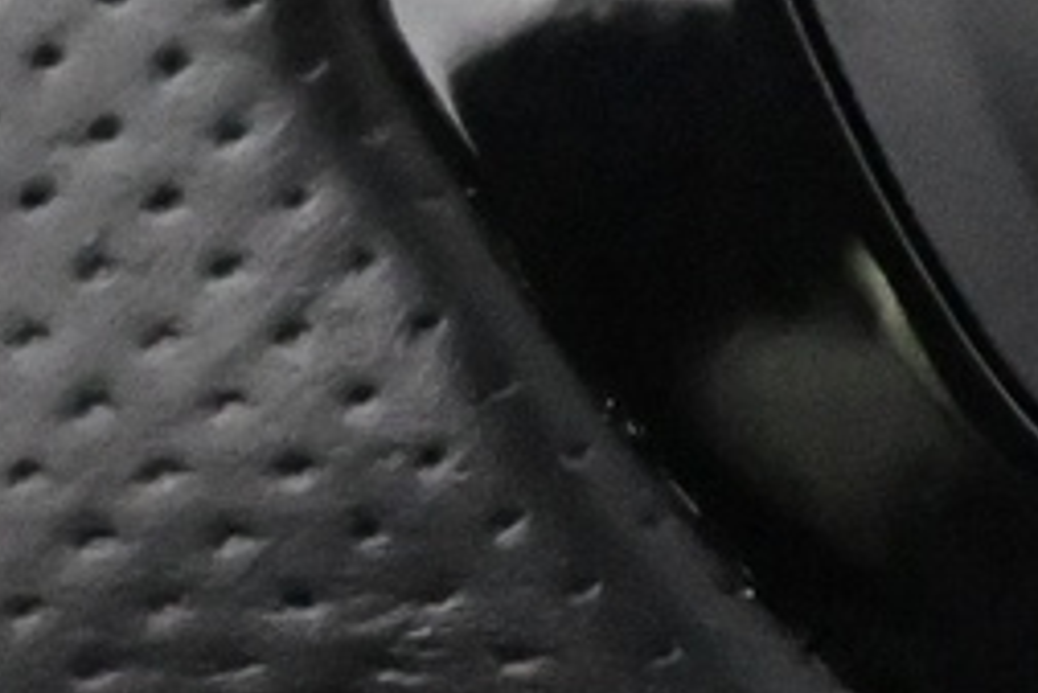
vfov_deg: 6.6
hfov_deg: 9.6
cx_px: 1715
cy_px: -62
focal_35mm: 207
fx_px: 5960
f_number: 4
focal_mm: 21.5
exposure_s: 1/100
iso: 12800
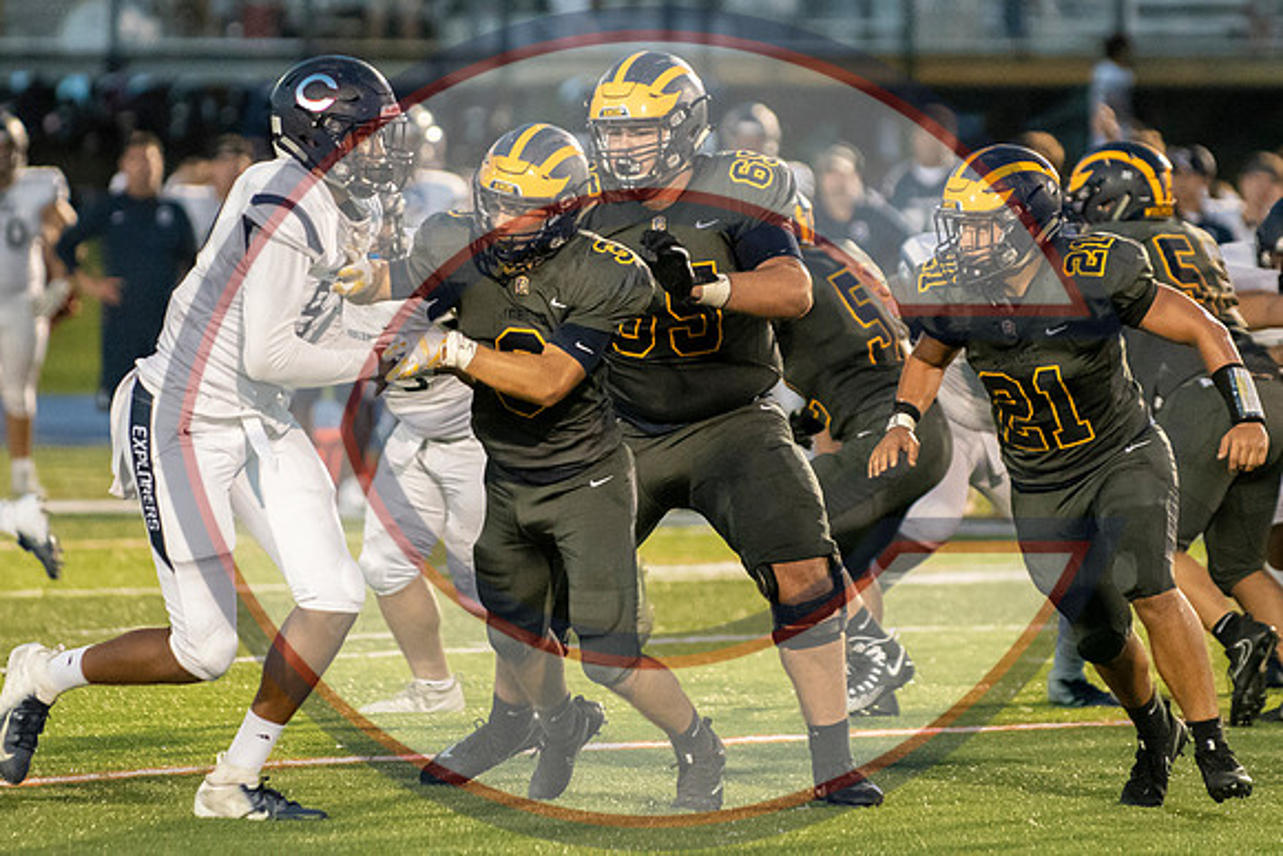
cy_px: 320
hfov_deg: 5.5
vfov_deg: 3.7
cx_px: 586
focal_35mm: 375
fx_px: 13385
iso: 9000
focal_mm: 200
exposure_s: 1/1600
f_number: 2.8
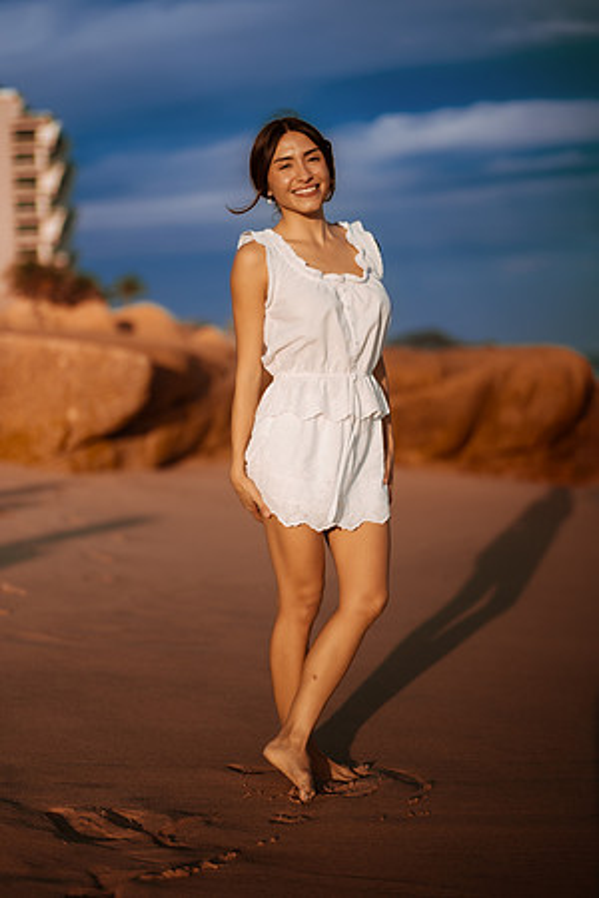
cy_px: 449
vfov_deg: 34.5
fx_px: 1447
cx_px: 300
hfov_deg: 23.4
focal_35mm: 58
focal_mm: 58
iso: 200
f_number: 1.4
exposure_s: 1/8000
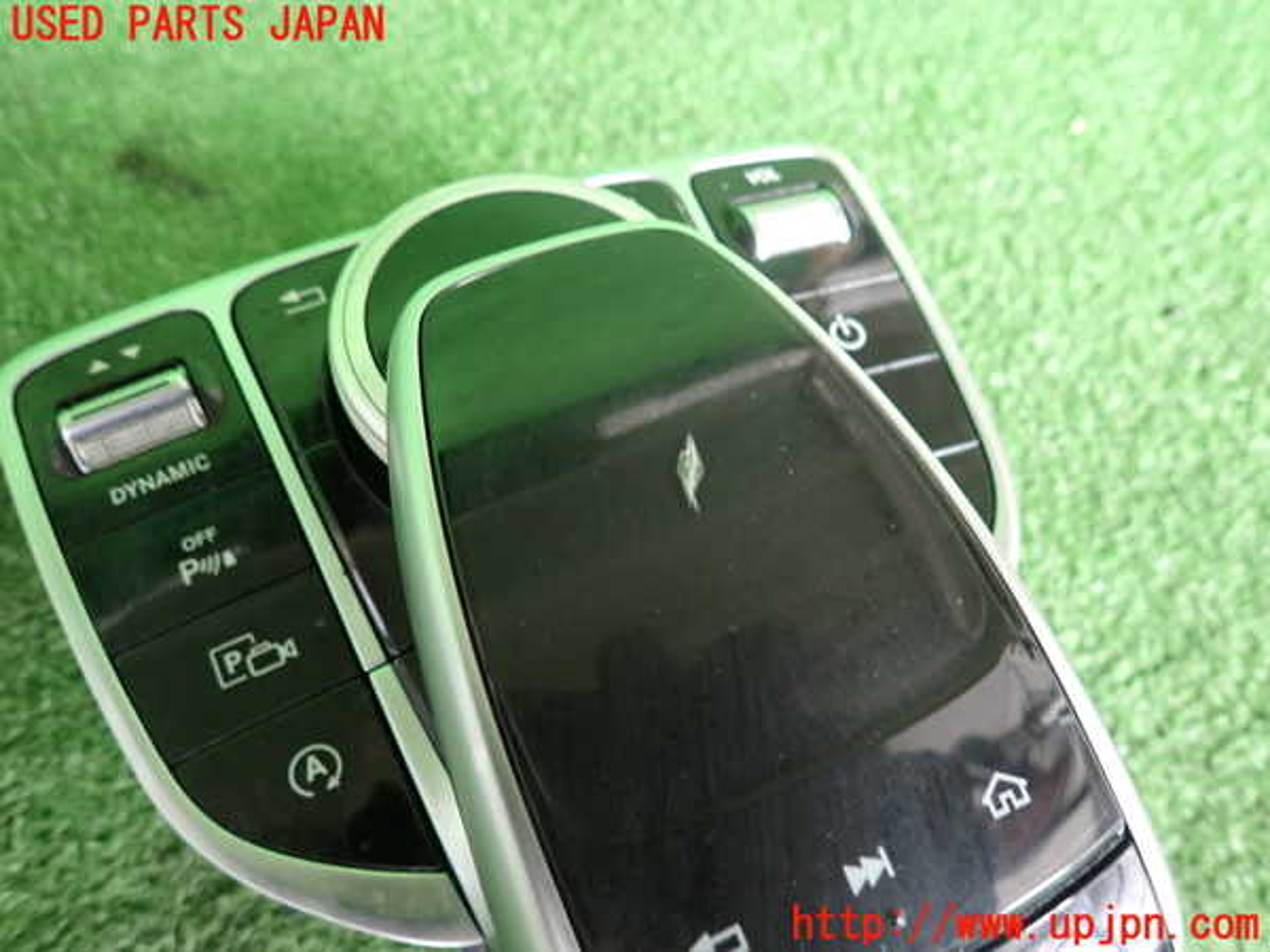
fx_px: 917
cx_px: 635
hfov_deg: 69.4
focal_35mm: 25
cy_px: 476
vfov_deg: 54.9
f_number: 2
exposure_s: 1/30
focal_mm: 4.5
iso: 250
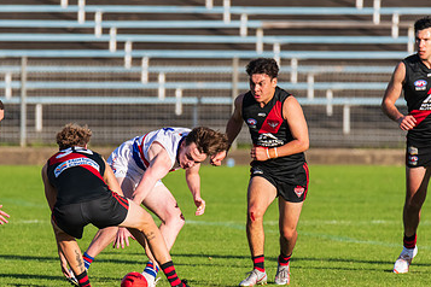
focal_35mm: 1038
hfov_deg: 2.0
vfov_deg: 1.3
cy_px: 140
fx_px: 12426
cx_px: 179
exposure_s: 1/3200
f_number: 6.3
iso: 1000
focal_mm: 600
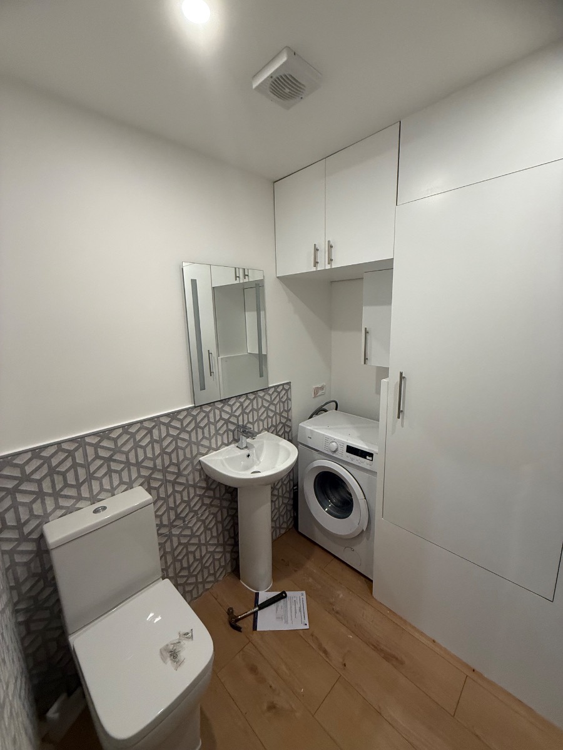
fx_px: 304
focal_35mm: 14
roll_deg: +1.2
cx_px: 282
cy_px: 375
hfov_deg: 85.7
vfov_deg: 102.1
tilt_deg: -12.0
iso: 320
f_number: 2.2
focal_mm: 2.22
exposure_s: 1/100
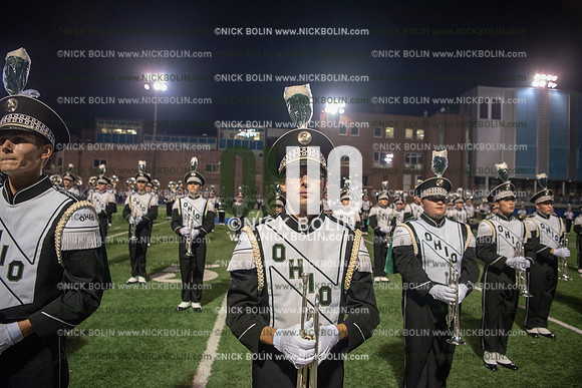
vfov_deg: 53.2
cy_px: 194
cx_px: 291
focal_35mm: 24
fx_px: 388
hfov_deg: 73.7
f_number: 3.2
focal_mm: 24
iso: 3200
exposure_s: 1/500
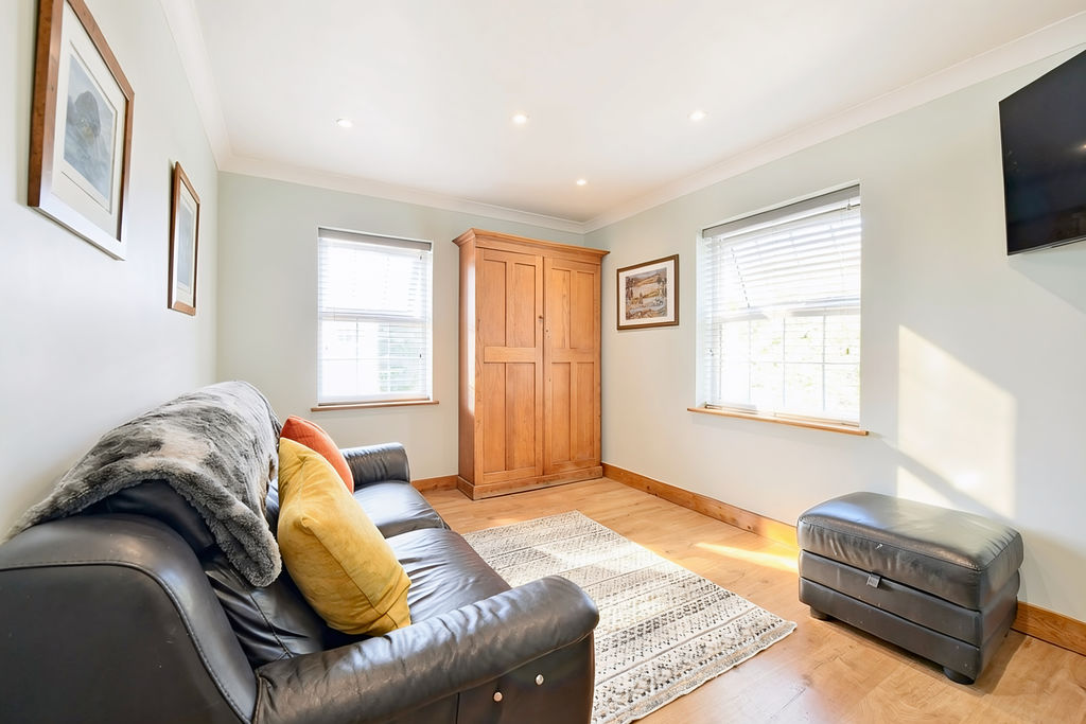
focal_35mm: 14
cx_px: 543
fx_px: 422
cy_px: 362
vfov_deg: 81.2
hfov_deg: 104.2
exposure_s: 1/15
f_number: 8
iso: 250
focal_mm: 14
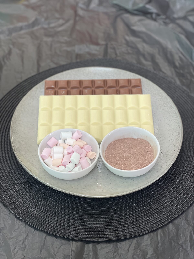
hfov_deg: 28.0
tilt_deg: -48.3
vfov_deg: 36.8
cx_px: 97
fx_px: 389
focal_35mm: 52
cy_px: 130
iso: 64
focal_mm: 6
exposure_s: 1/122
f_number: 2
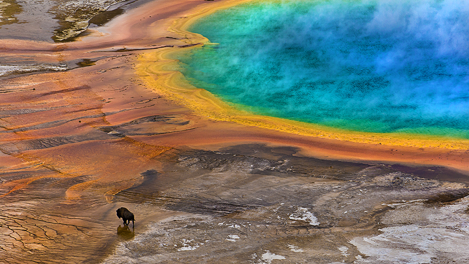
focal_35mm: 166
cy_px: 151
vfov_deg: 7.3
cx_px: 234
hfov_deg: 13.0
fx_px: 2058
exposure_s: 1/1000
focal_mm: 105
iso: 100
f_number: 8
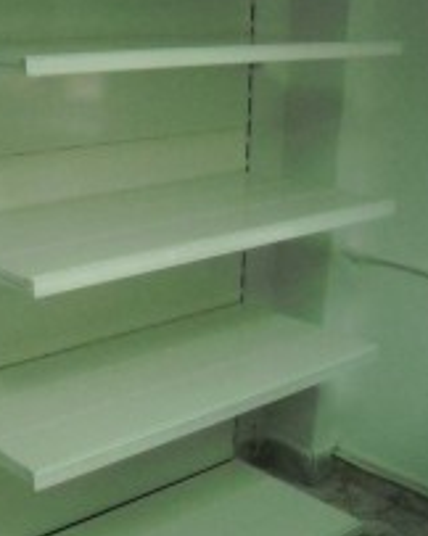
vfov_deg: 32.0
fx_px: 936
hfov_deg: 25.5
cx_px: 116
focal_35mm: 59
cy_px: 285
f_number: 2.8
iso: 800
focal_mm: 5.7
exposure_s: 1/88
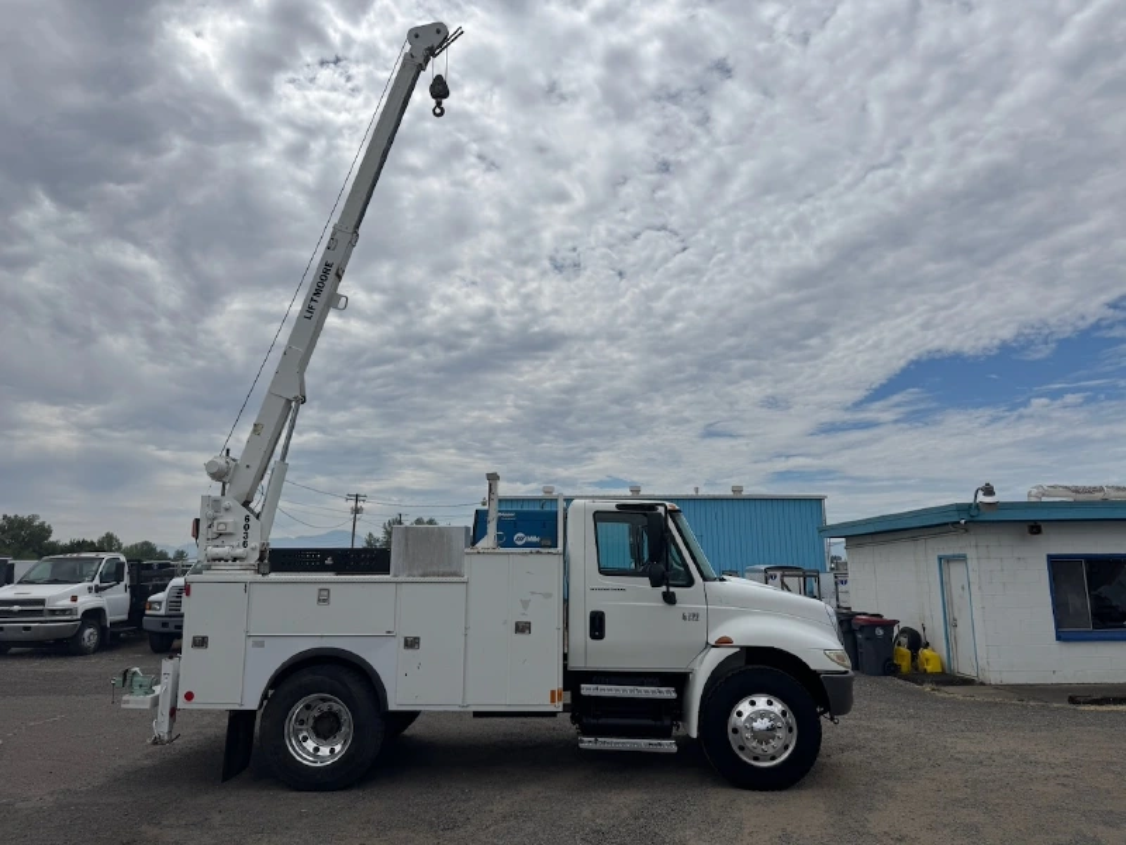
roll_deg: +0.5
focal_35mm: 24
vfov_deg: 56.8
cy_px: 422
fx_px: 781
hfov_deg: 71.6
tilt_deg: +10.6
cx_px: 563
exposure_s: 1/12346
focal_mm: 6.76
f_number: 1.78
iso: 64
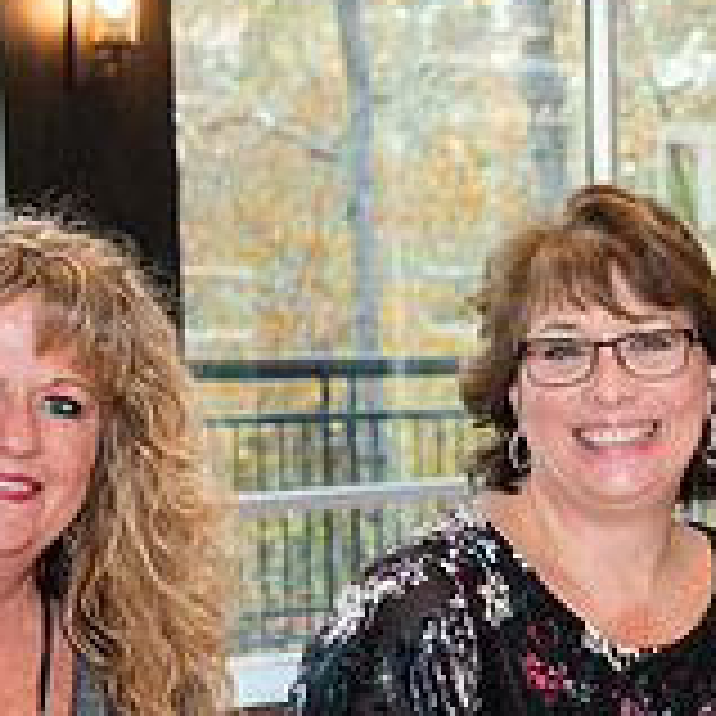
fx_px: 2855
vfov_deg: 14.2
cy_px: 570
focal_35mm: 122
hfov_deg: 14.0
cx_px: 777
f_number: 4
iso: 640
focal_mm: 38
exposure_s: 1/250
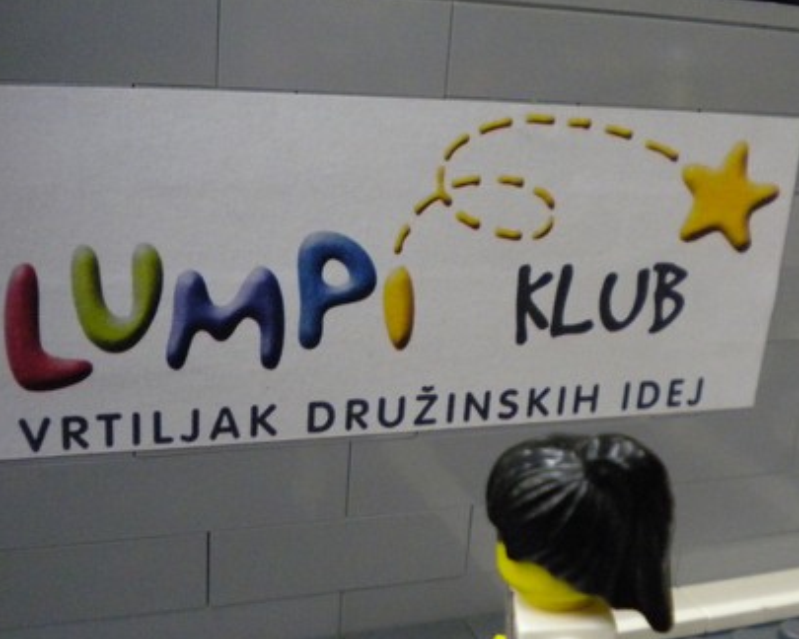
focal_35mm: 45
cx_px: 429
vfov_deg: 33.3
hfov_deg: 41.1
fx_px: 1064
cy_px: 387
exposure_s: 1/35.1
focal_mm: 6.3
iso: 800
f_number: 3.1
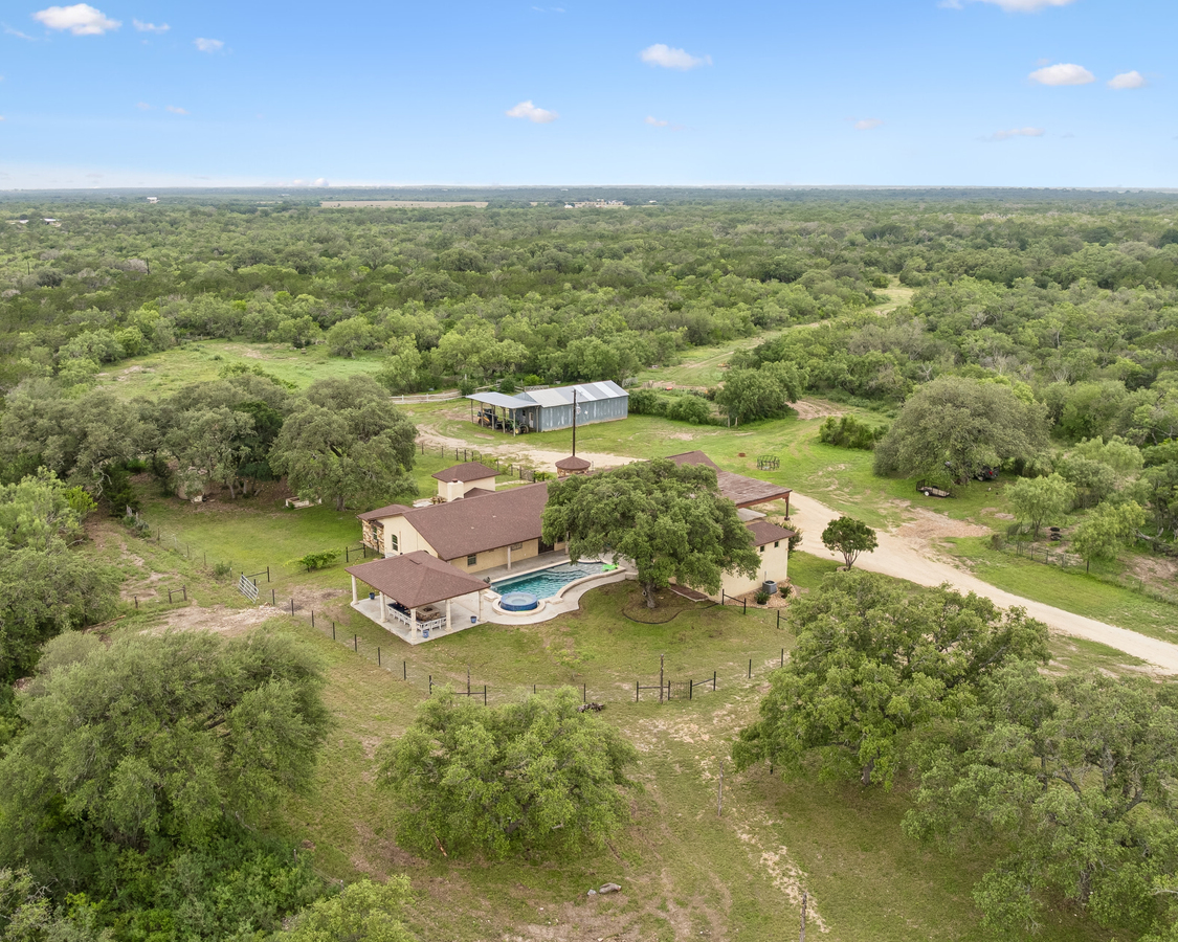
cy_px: 448
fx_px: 1046
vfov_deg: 48.5
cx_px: 571
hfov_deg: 58.8
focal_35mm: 30
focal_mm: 12.3
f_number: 2.8
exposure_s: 1/100
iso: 190
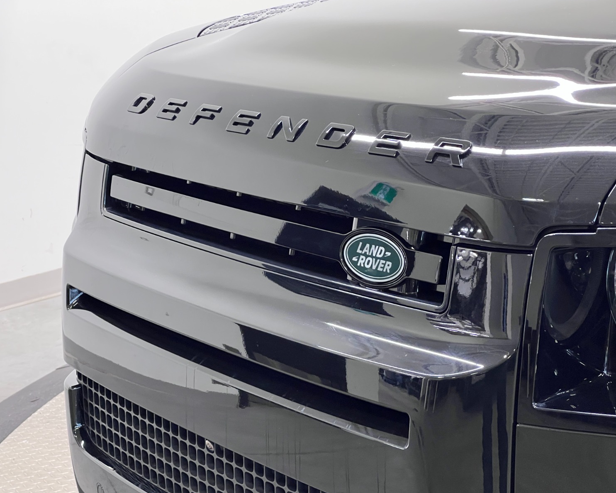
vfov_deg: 18.9
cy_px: 248
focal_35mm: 81
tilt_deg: -12.5
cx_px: 312
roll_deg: +2.9
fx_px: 1477
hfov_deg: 23.6
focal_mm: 9
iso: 320
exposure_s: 1/60
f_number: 2.8
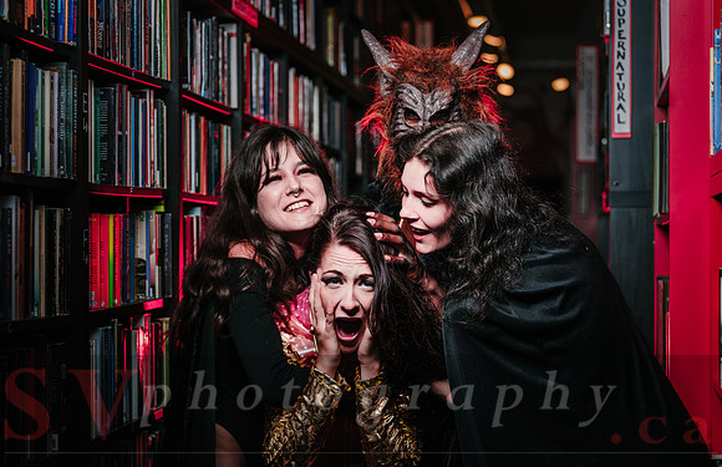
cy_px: 229
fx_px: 1414
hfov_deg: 28.6
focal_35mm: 71
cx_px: 361
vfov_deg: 18.7
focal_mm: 70
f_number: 3.5
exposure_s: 1/200
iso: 64
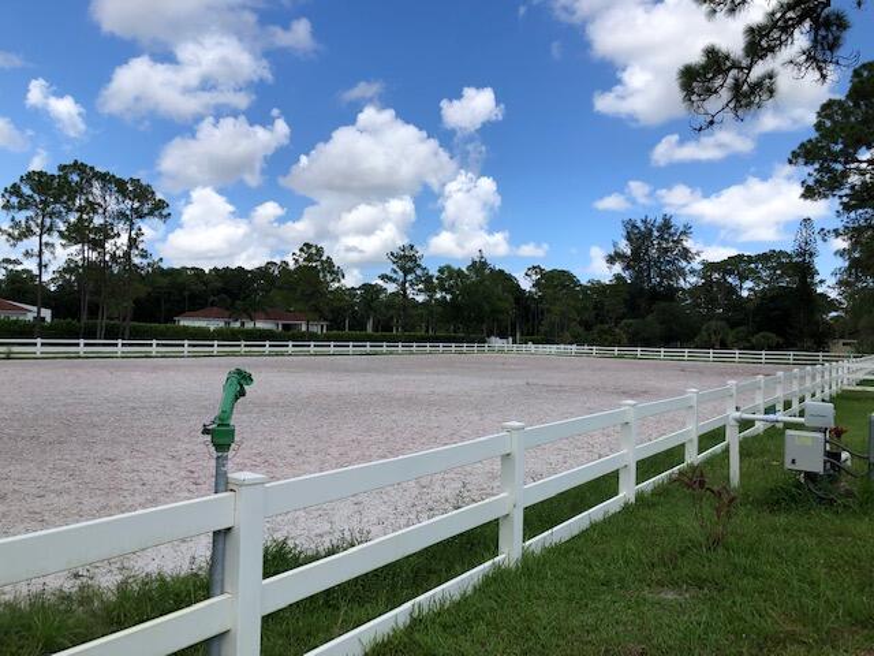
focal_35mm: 28
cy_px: 328
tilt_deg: +1.4
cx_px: 437
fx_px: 707
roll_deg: -1.7
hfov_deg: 63.4
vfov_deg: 49.7
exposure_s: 1/1946
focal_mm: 3.99
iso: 20
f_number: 1.8
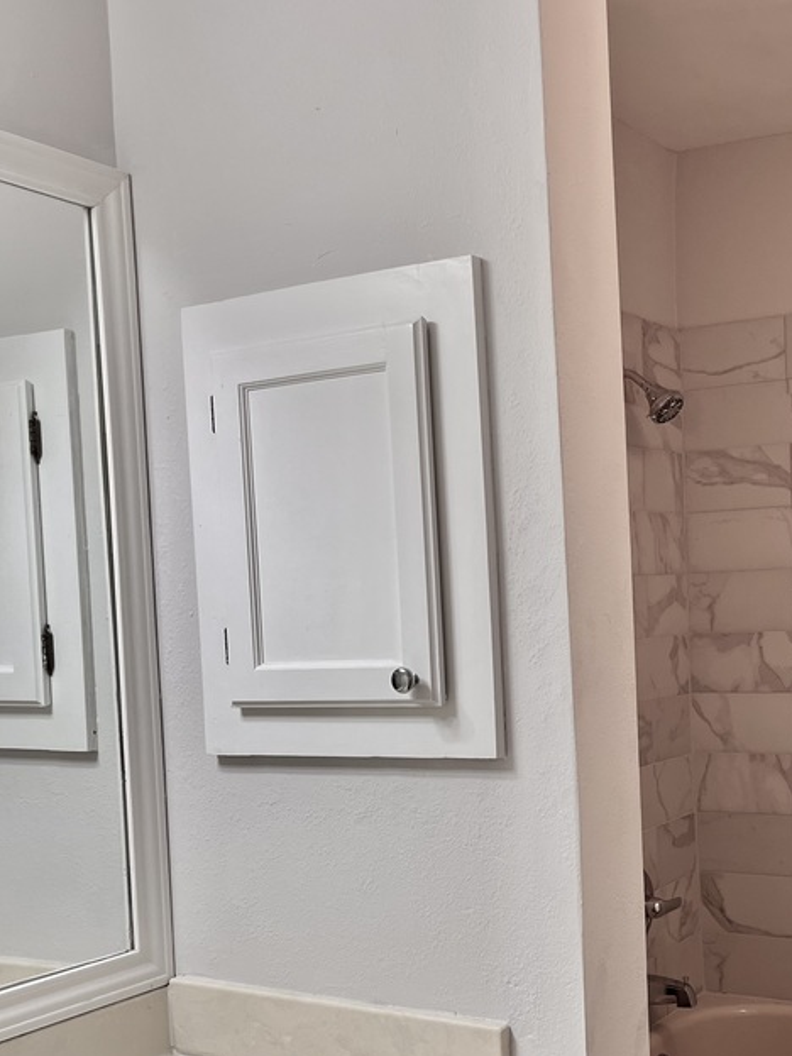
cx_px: 631
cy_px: 667
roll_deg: +2.8
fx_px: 1373
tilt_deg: -2.4
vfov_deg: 41.7
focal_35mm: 45
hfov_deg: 31.4
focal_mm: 5.1
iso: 100
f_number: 1.6
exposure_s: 1/120
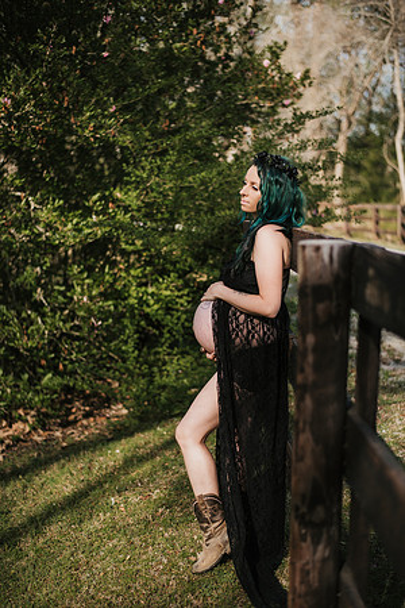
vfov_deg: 39.6
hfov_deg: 27.0
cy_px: 304
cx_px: 202
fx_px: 844
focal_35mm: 50
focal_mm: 50
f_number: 2
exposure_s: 1/1600
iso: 100
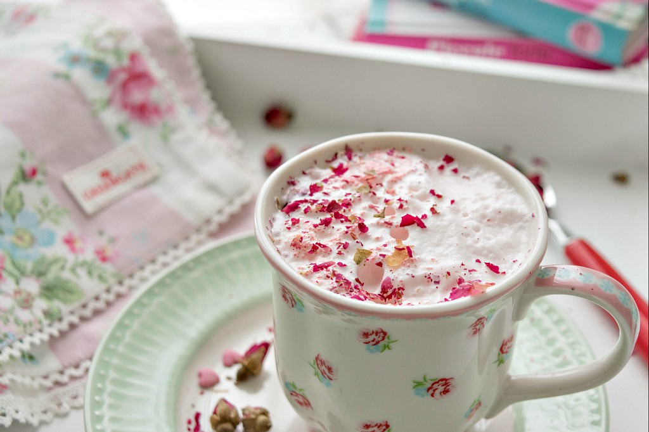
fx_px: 1243
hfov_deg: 29.3
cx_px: 324
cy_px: 216
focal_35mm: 69
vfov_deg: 19.7
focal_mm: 46
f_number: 5
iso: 200
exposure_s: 1/80
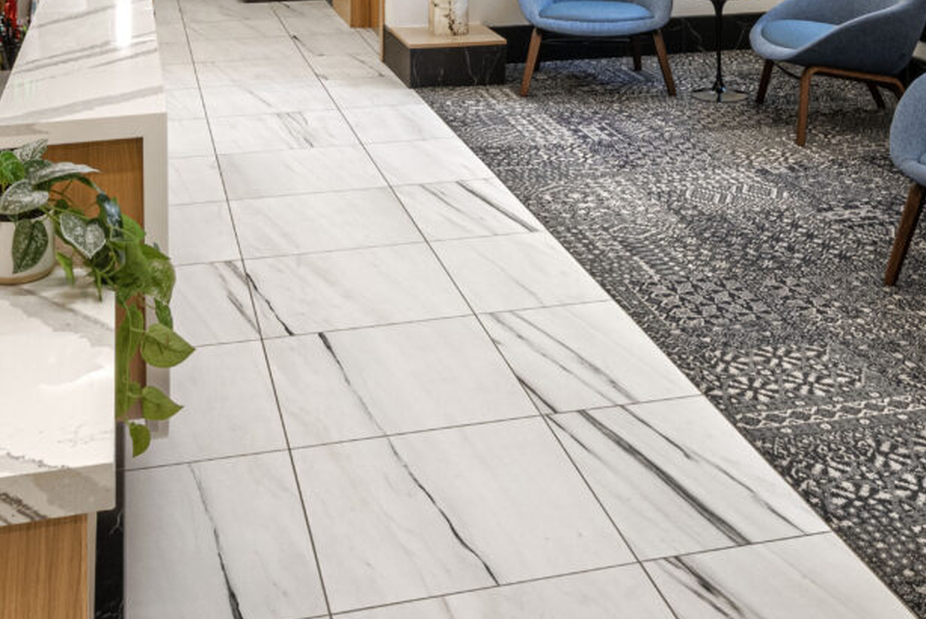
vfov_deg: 23.5
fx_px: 1287
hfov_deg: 39.6
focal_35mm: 50
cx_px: 458
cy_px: -211
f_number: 5.6
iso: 320
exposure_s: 1/20
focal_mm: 16
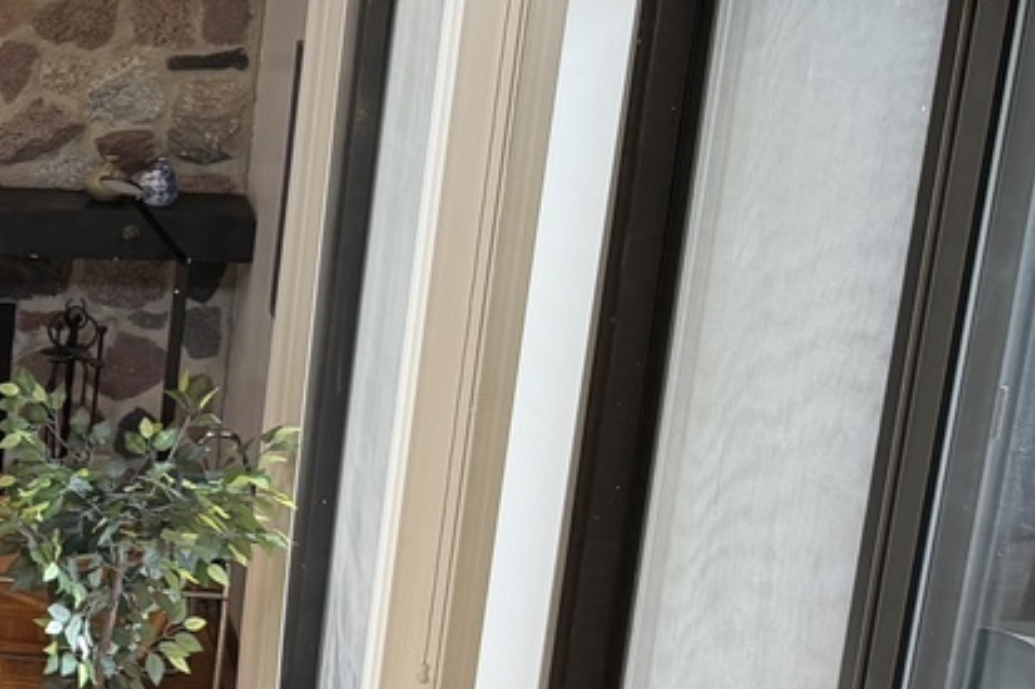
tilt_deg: -14.8
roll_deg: +1.0
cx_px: -754
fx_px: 2500
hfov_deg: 18.8
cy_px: 416
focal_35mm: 87
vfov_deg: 15.7
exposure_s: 1/121
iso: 160
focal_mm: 6.76
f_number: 1.78
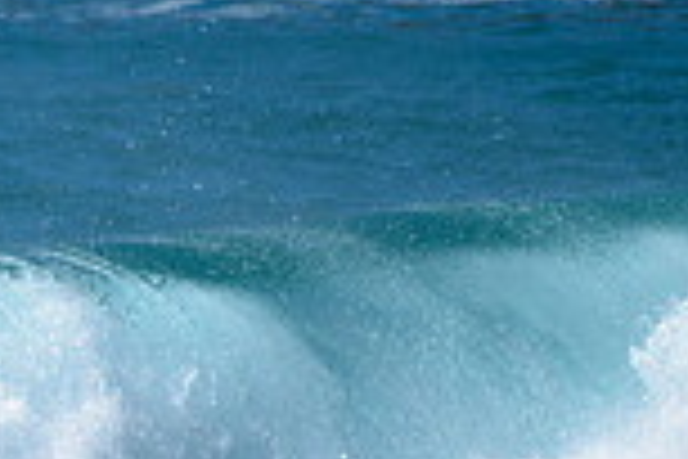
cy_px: 392
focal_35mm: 2322
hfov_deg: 0.9
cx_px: -797
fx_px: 44373
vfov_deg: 0.6
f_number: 5.6
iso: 125
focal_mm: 500
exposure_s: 1/2000
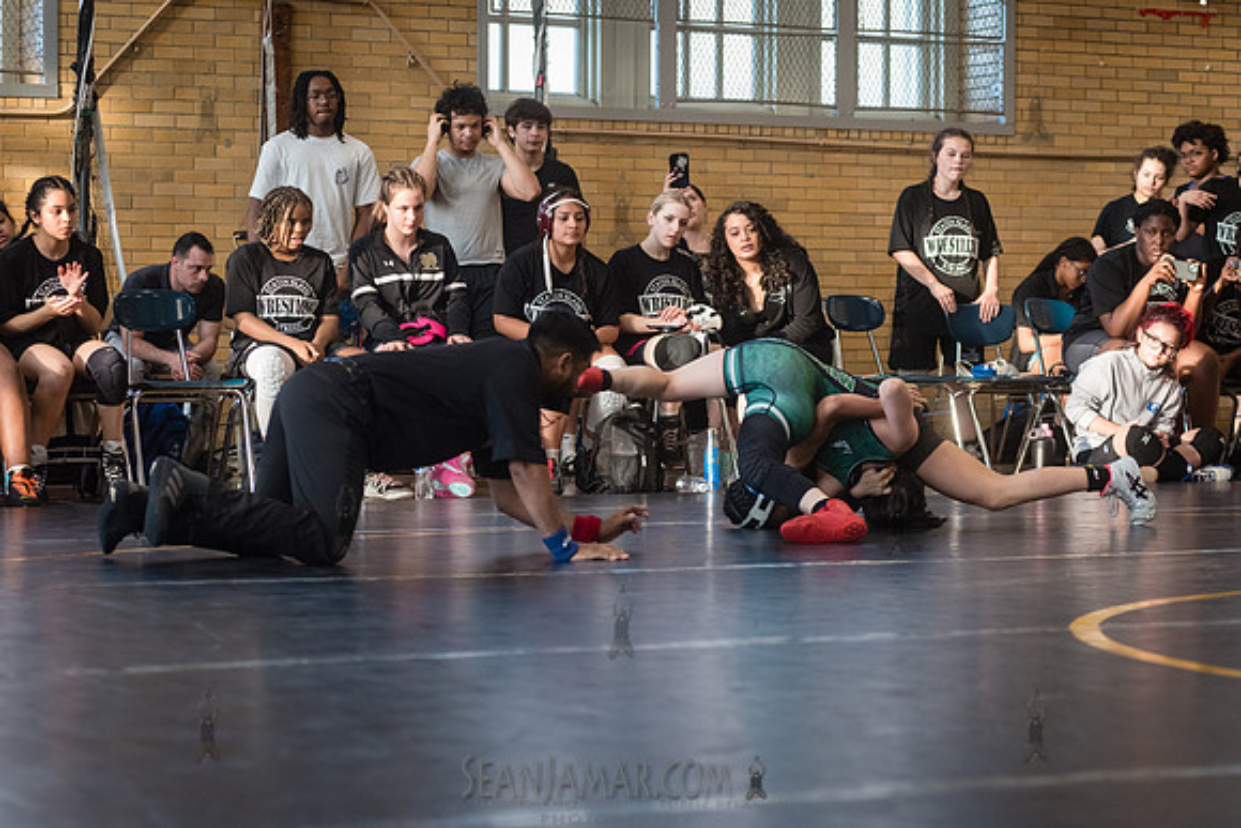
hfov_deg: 22.7
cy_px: 444
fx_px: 3088
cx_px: 633
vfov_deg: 15.3
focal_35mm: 90
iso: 2500
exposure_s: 1/400
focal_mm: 80
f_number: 3.5
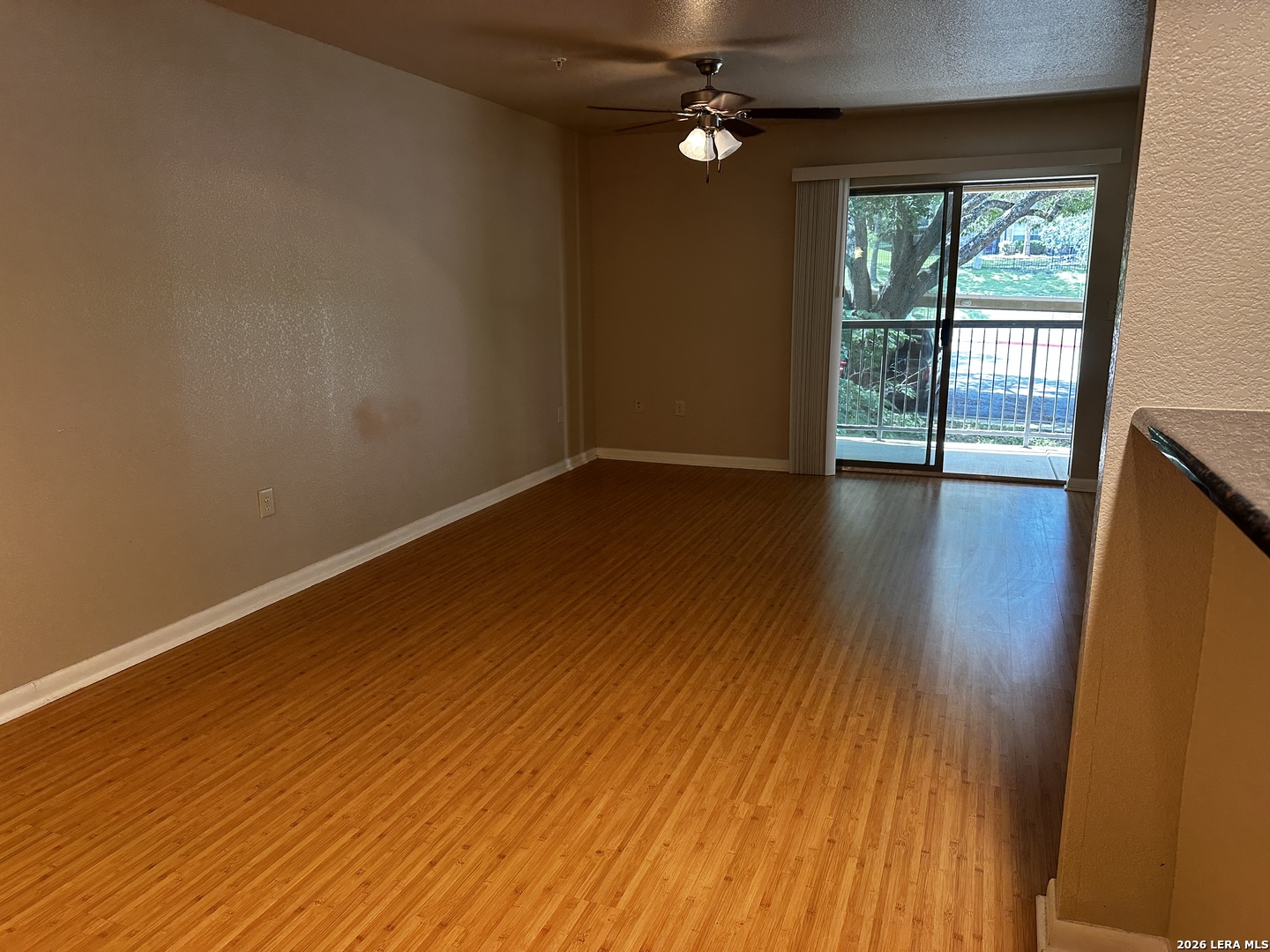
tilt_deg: -12.0
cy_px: 476
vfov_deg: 56.8
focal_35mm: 24
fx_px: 881
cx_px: 635
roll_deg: +0.9
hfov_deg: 71.6
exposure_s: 1/120
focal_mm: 6.86
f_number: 1.78
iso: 160
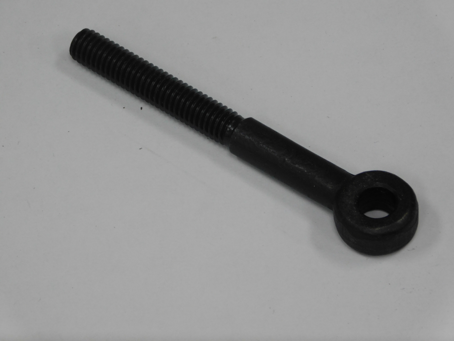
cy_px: 170
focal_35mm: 294
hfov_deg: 6.7
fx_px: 3856
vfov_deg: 5.1
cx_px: 227
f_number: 5.7
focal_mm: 52.2
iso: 320
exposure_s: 1/60
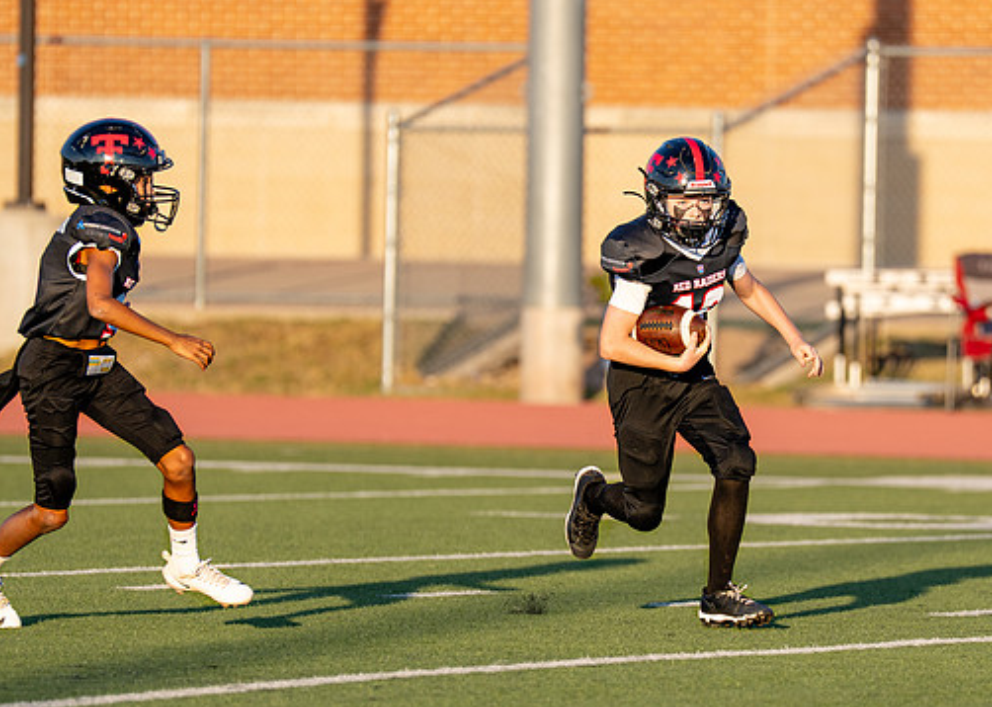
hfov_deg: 4.7
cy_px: 364
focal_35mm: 426
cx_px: 694
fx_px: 11996
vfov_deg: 3.4
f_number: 2.8
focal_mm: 200
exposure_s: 1/1000
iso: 100
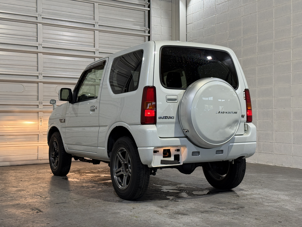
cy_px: 114
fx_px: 419
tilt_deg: +0.8
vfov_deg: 30.3
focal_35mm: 48
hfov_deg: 39.7
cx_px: 151
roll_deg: +0.3
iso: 64
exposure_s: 1/60
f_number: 1.78
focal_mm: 6.76
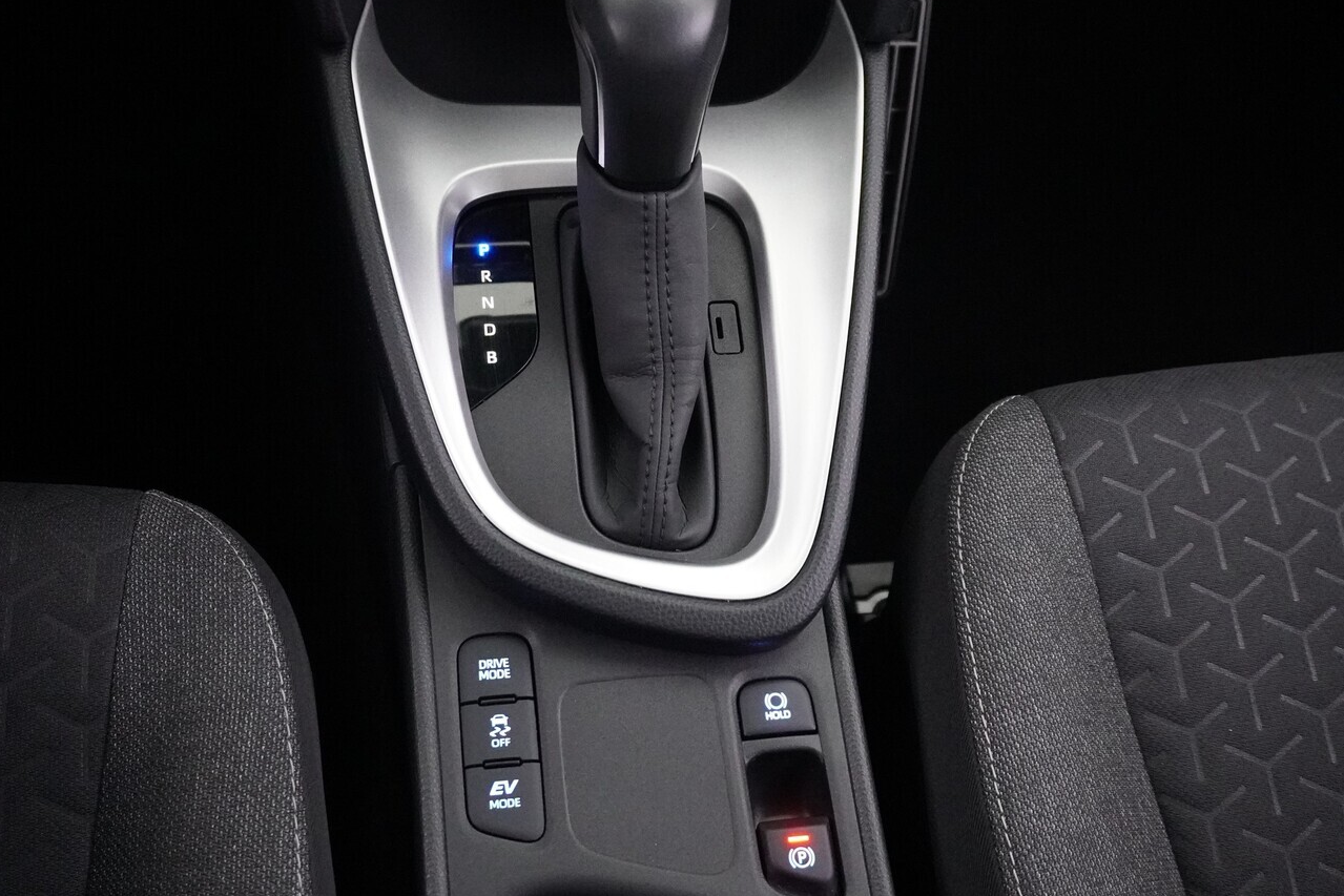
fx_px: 1419
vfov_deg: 35.1
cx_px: 656
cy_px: 423
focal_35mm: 38
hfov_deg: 50.7
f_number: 4
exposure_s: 1/25
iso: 6400
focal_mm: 20
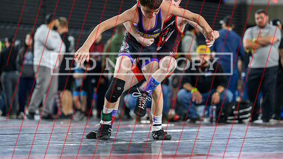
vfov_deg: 9.1
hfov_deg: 16.1
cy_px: 70
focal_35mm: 133
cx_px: 150
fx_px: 998
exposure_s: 1/640
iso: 2500
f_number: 2.8
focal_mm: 115
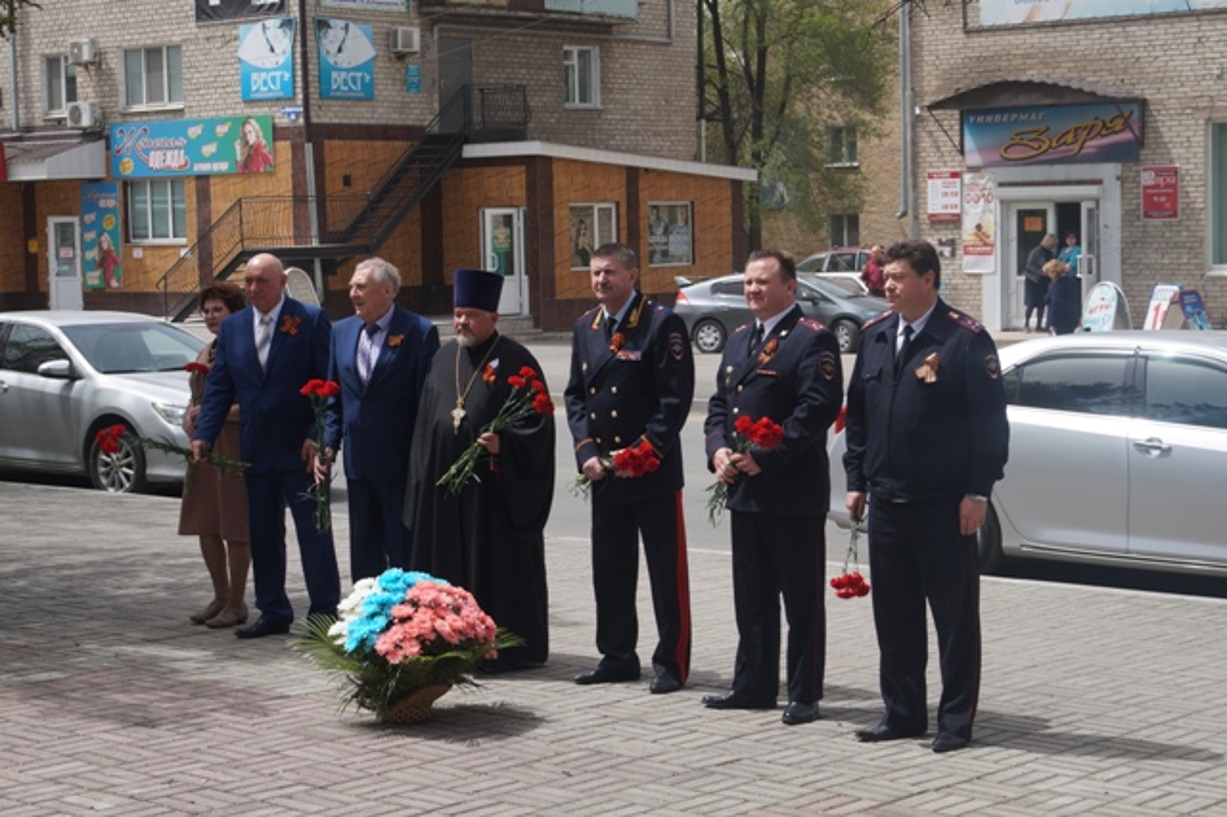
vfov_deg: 19.3
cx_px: 614
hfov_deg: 28.7
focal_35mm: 70
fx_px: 2402
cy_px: 408
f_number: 13
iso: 100
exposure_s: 1/125
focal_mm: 47
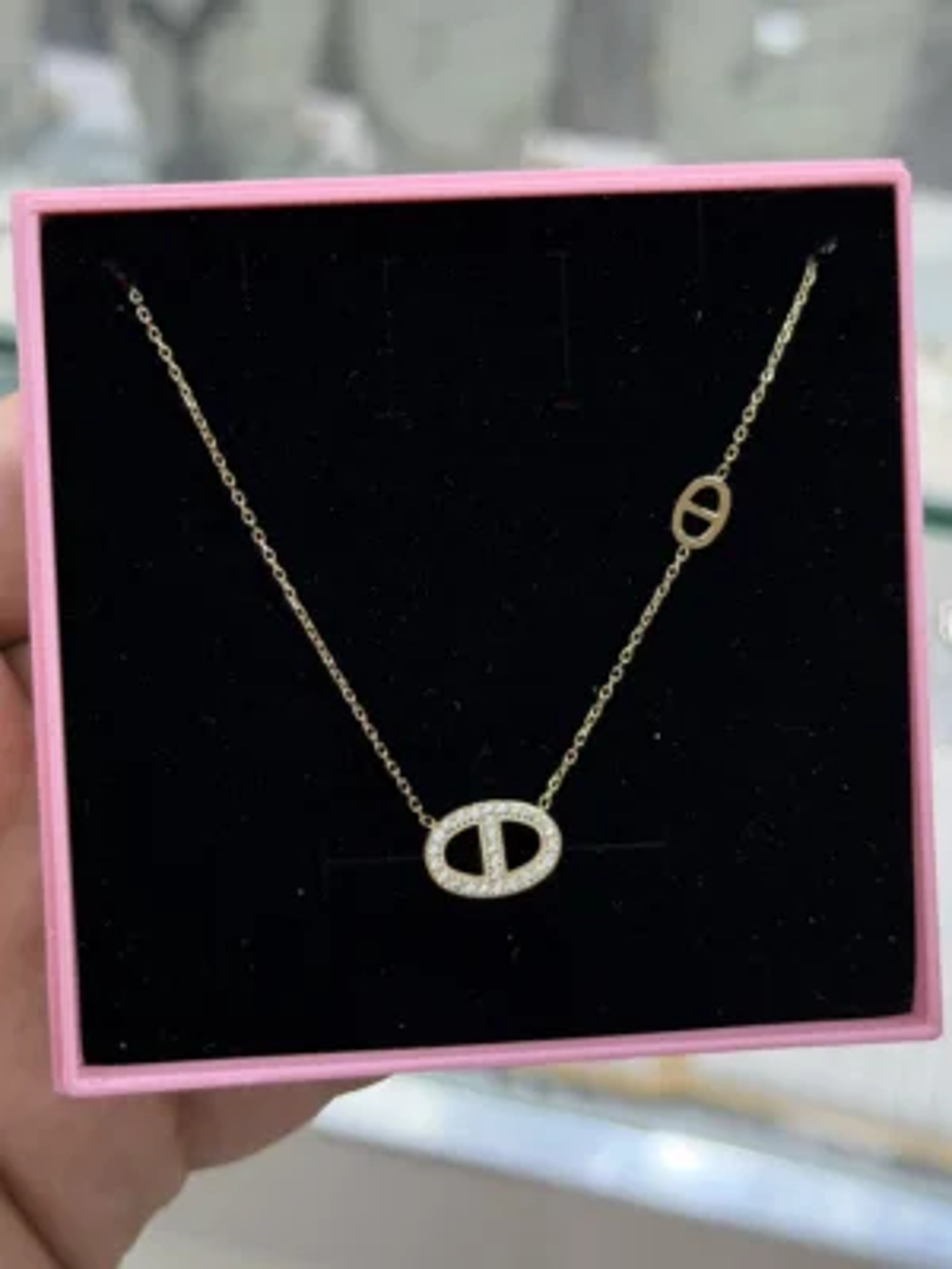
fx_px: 1760
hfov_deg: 30.3
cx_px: 476
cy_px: 634
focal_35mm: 48
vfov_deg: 39.7
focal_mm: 6.76
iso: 64
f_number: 1.78
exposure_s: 1/246
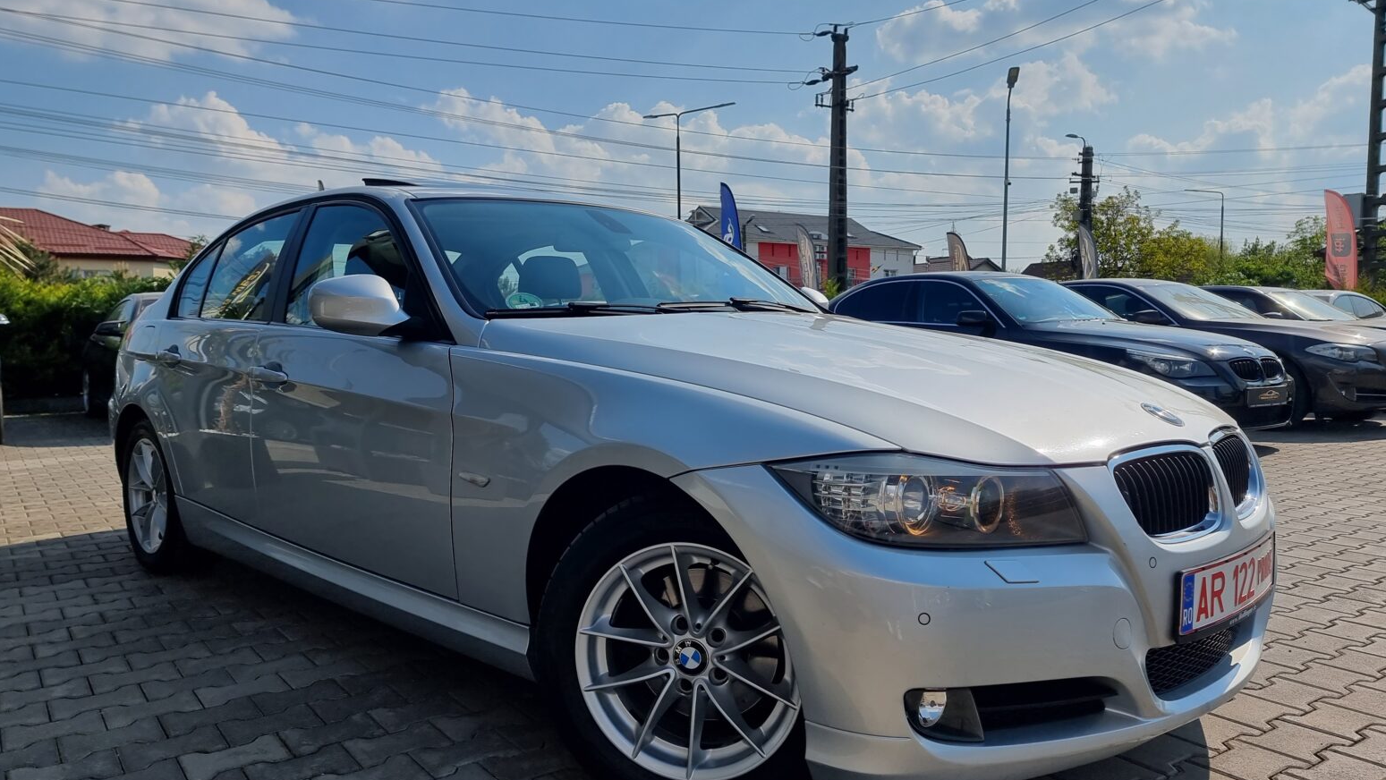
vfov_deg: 42.9
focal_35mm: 27
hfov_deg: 69.8
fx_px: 992
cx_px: 684
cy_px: 386
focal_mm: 6.7
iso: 50
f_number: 1.8
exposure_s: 1/1772
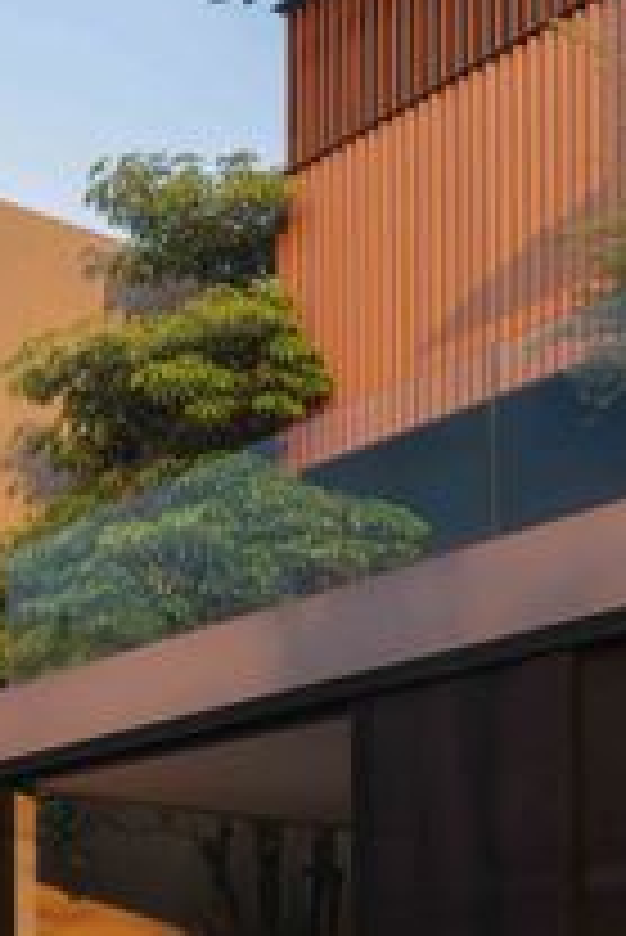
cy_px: 482
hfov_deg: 21.9
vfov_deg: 32.4
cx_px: 304
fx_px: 1614
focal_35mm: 62
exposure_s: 1/8
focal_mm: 30
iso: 100
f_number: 11
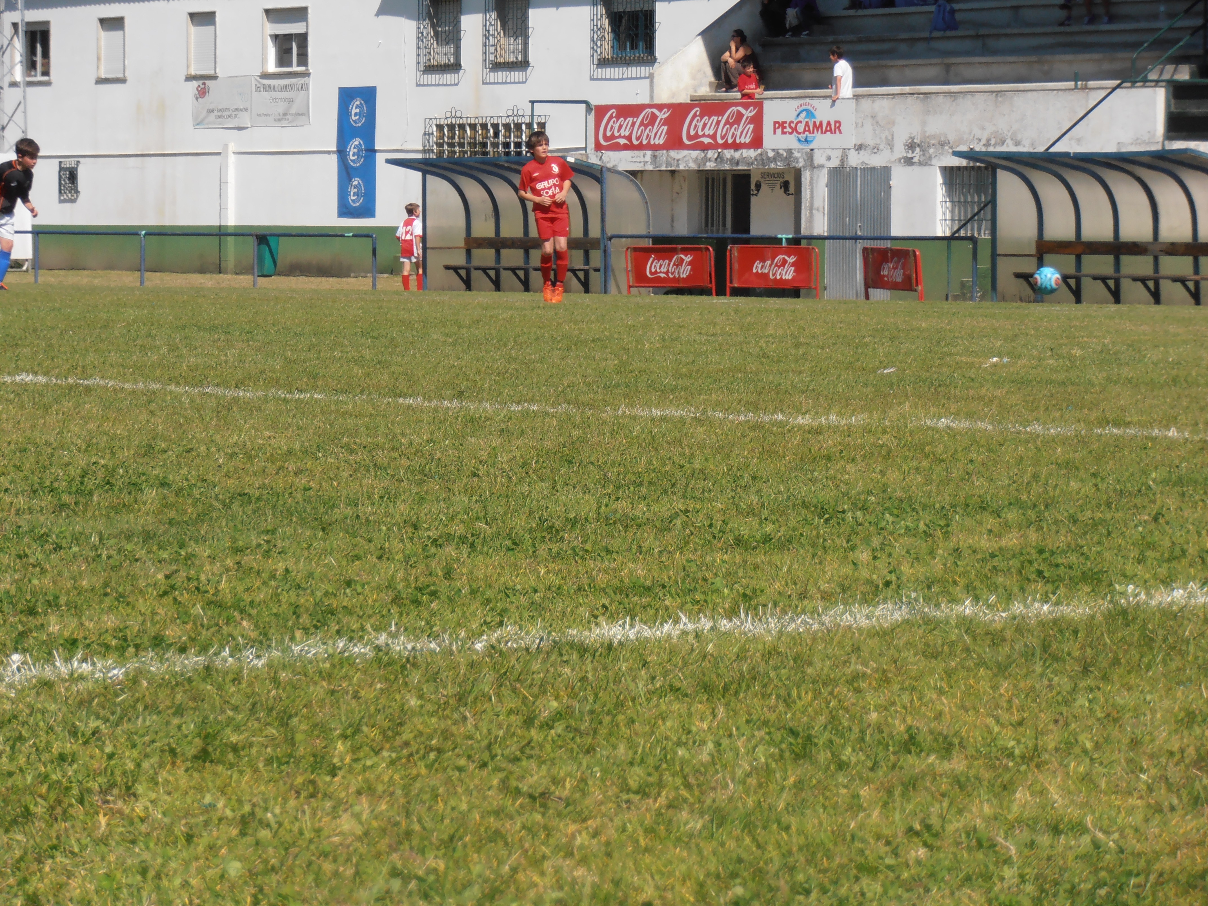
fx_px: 5793
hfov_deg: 11.9
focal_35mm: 166
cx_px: 604
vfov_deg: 8.9
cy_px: 453
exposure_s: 1/640
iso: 80
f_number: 5.9
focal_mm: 29.44
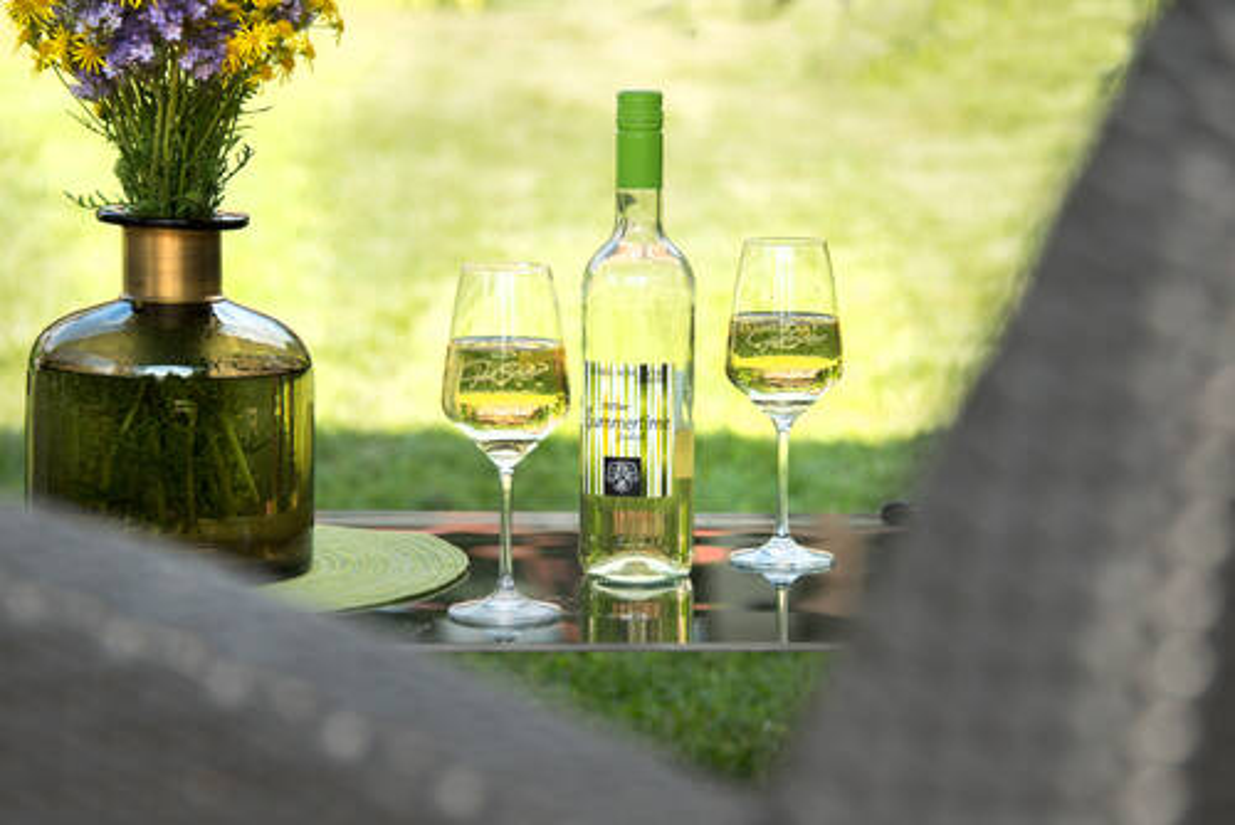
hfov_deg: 17.6
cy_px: 412
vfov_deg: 11.8
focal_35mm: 116
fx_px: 3982
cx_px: 618
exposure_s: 1/160
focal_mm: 116
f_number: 5.6
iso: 100
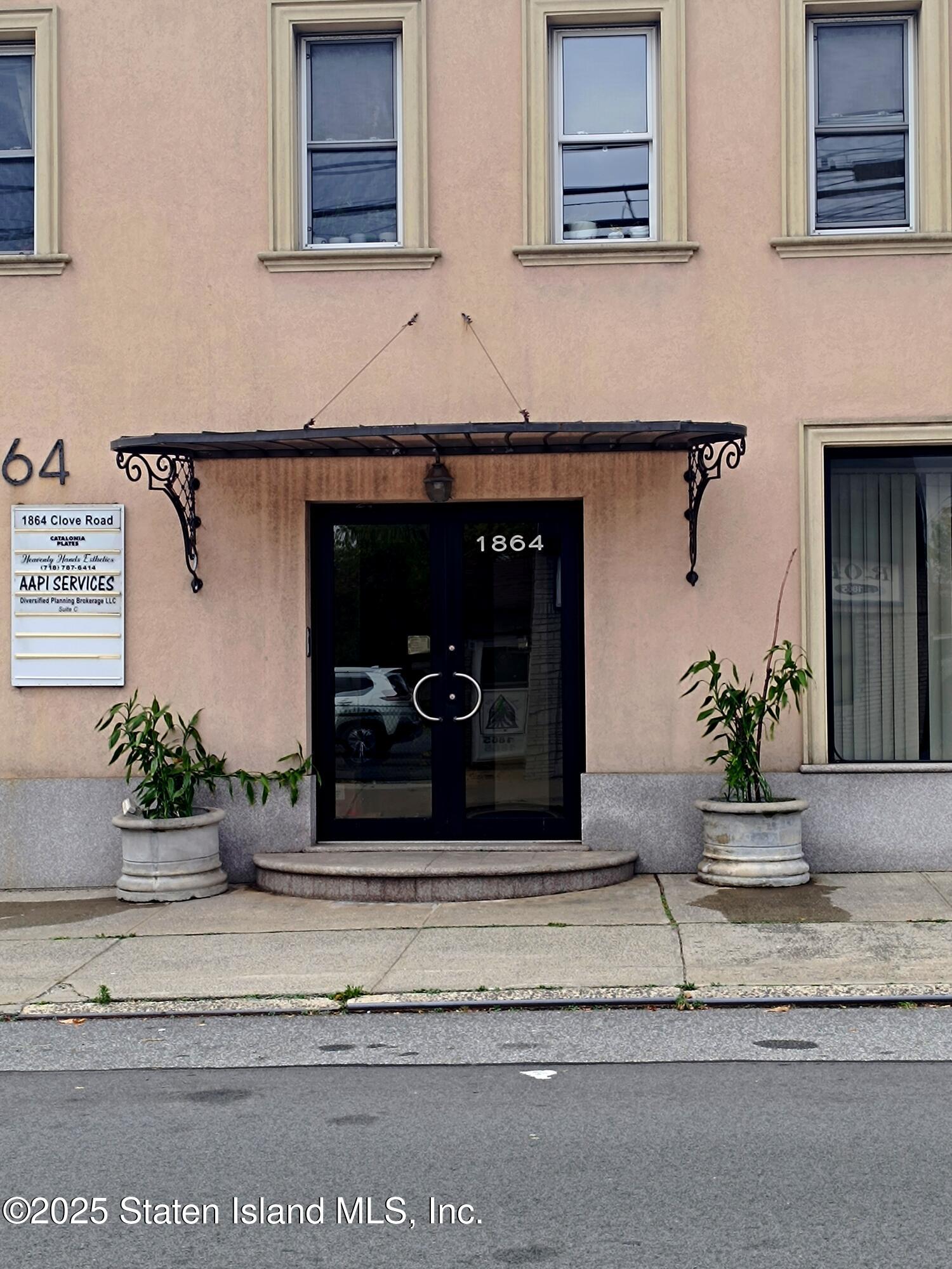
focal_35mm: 24
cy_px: 634
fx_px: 880
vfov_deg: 71.6
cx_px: 476
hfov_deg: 56.8
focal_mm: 6.14
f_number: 1.65
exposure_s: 1/142
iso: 50
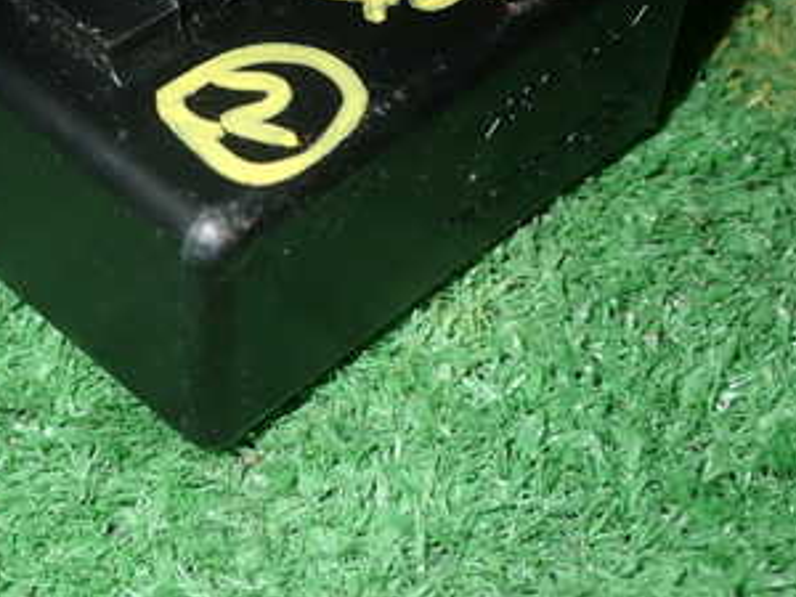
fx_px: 1748
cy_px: 93
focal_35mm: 76
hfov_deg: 25.4
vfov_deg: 19.1
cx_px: 210
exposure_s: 1/40
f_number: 8
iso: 200
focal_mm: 6.83
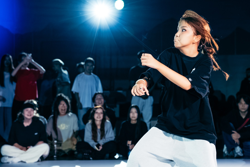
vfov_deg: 19.7
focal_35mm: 69
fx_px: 479
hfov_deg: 28.5
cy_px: 74
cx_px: 204
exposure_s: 1/800
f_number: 2.8
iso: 3200
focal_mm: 35
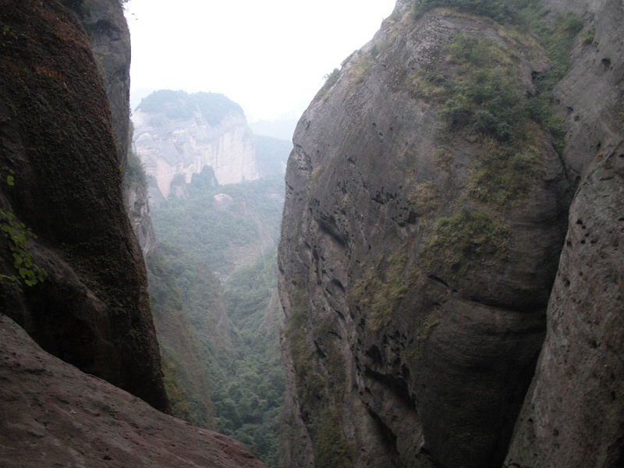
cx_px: 312
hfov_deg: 51.4
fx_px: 649
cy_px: 234
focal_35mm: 36
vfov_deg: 39.7
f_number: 3.5
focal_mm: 6.3
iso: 220
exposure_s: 1/64.2
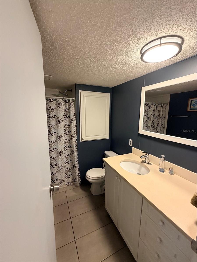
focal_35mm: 14
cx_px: 98
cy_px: 131
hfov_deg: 85.7
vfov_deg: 102.1
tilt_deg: -10.6
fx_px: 106
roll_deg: -1.3
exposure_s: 1/60
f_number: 2.2
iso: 320
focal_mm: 2.22
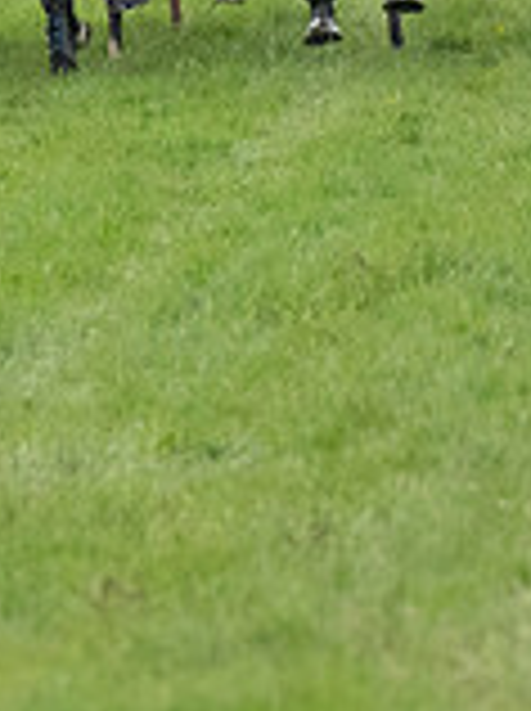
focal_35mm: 1113
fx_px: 22826
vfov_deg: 1.8
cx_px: -99
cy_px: -144
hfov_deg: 1.3
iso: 2000
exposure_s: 1/1000
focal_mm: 210
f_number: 4
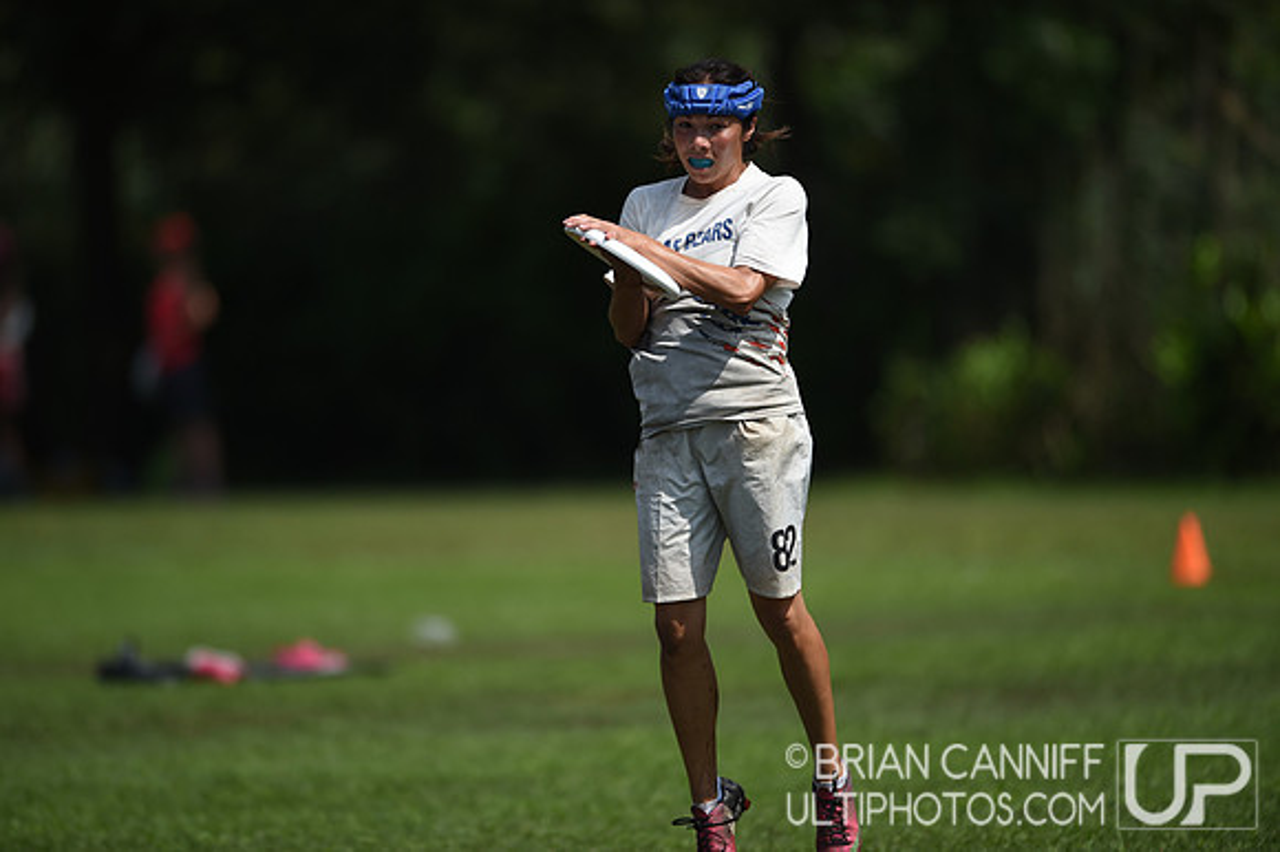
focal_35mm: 400
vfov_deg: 3.4
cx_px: 640
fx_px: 14214
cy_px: 426
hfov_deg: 5.2
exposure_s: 1/6400
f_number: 2.8
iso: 200
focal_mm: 400
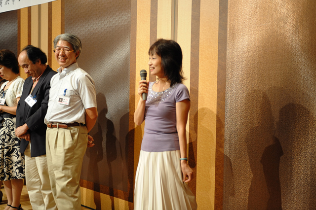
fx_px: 439
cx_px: 158
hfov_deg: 39.6
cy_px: 105
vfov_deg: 27.0
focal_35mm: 50
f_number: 2.8
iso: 2200
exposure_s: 1/125
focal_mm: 50
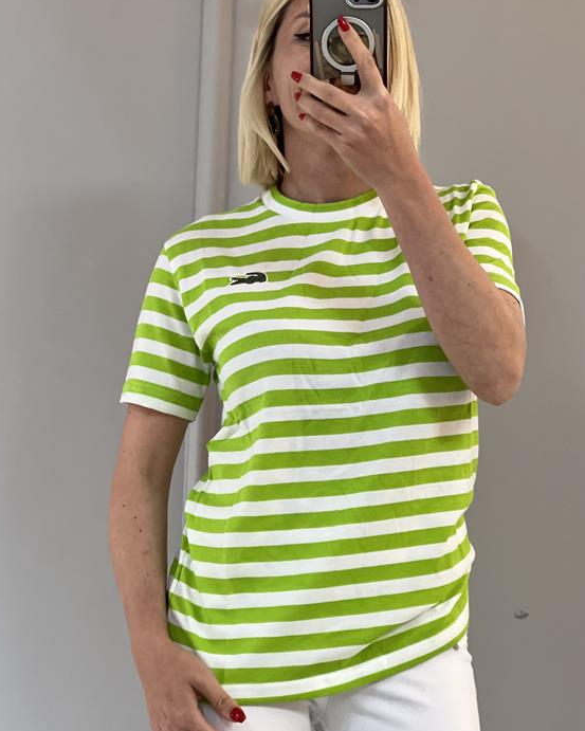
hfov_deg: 17.7
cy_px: 349
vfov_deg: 22.0
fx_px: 1882
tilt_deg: -27.5
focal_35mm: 87
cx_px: 288
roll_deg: -1.4
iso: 250
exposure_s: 1/33
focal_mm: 9
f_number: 2.8
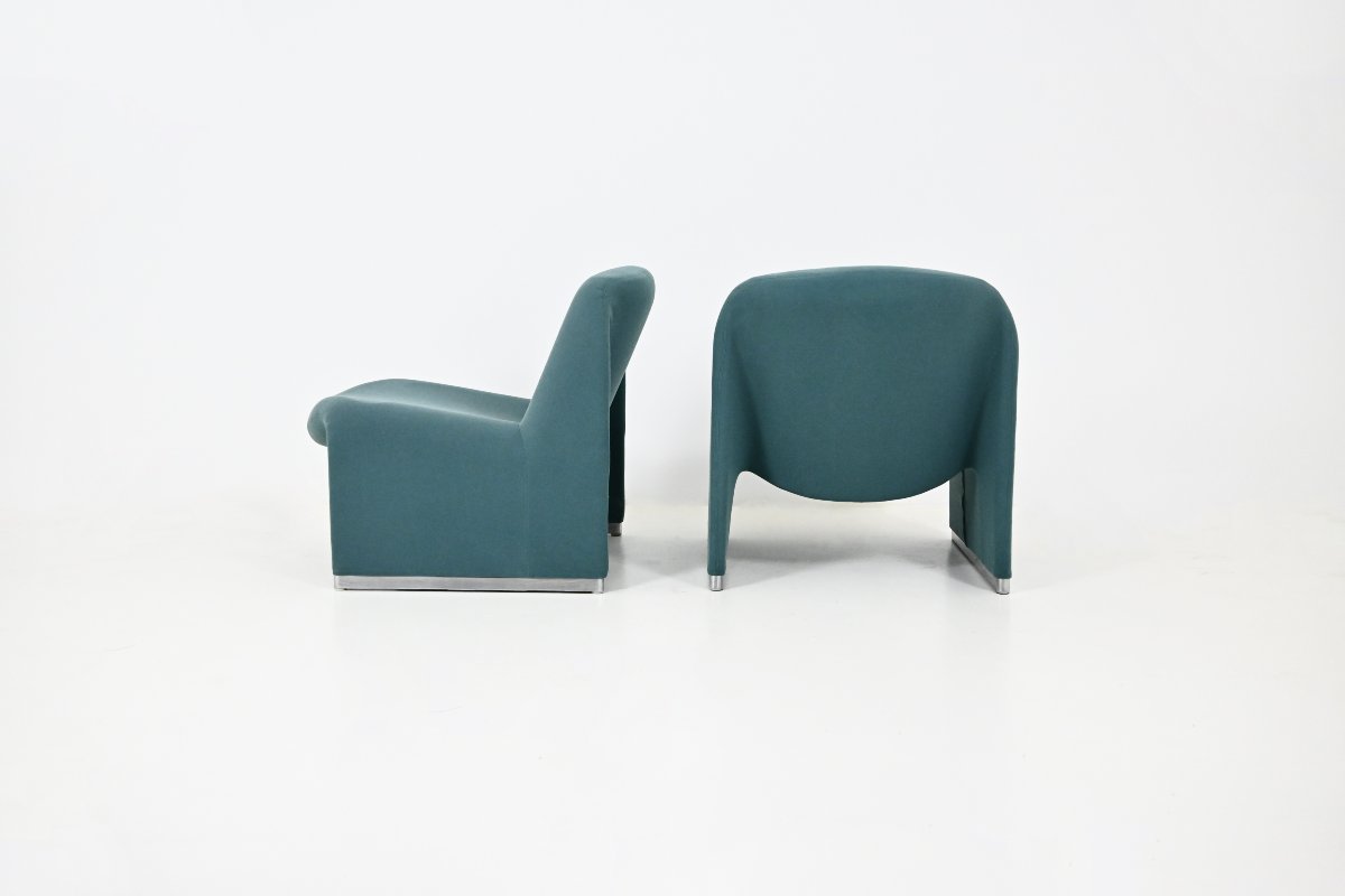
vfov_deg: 36.2
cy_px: 448
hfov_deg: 52.2
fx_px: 1373
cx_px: 672
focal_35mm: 37
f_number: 3.8
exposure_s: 1/125
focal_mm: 24.5
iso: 2000
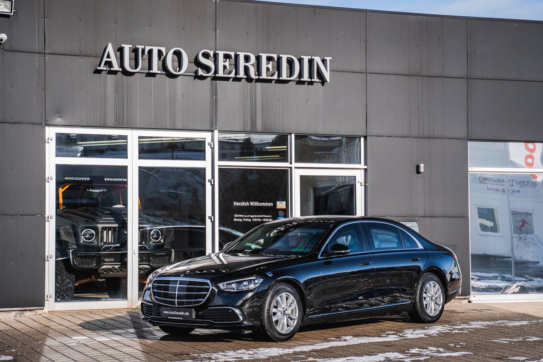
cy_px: 181
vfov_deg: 19.7
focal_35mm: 69
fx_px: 1041
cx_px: 272
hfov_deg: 29.2
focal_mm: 69
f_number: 5
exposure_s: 1/640
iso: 640
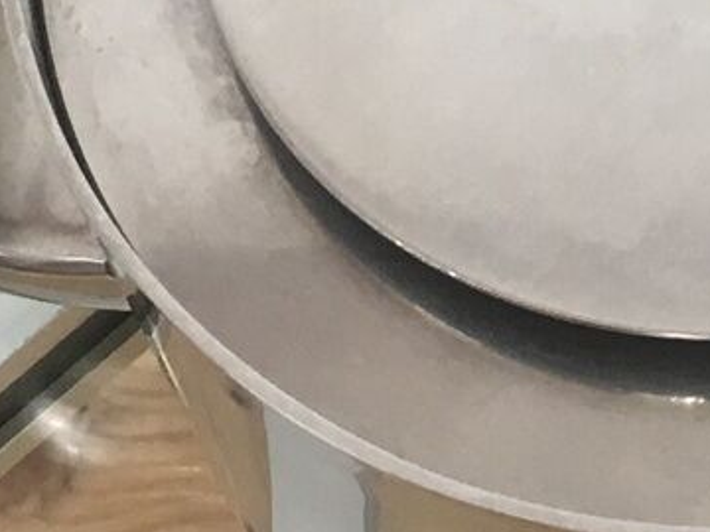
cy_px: -307
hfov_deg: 11.9
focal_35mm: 161
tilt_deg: -61.4
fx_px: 3302
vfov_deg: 9.0
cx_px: 974
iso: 50
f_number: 2.2
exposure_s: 1/33
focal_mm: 4.15
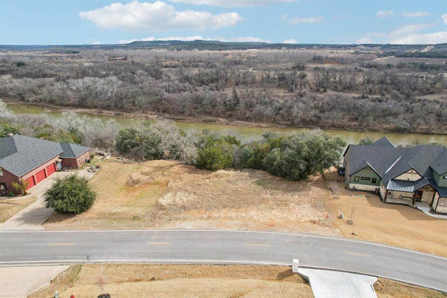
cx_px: 224
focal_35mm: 22
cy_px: 149
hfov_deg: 78.6
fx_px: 273
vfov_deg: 57.2
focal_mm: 8.4
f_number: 2.8
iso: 100
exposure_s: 1/2000
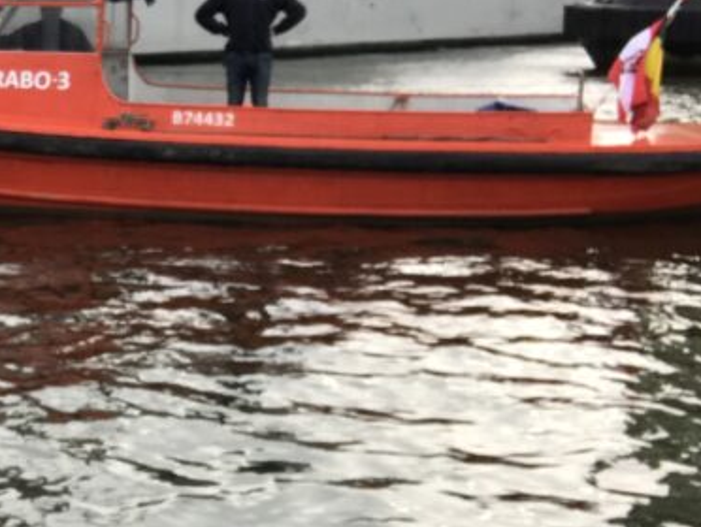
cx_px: -139
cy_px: 263
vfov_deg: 16.8
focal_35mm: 88
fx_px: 1784
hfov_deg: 20.8
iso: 25
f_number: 2.2
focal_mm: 2.87
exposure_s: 1/173
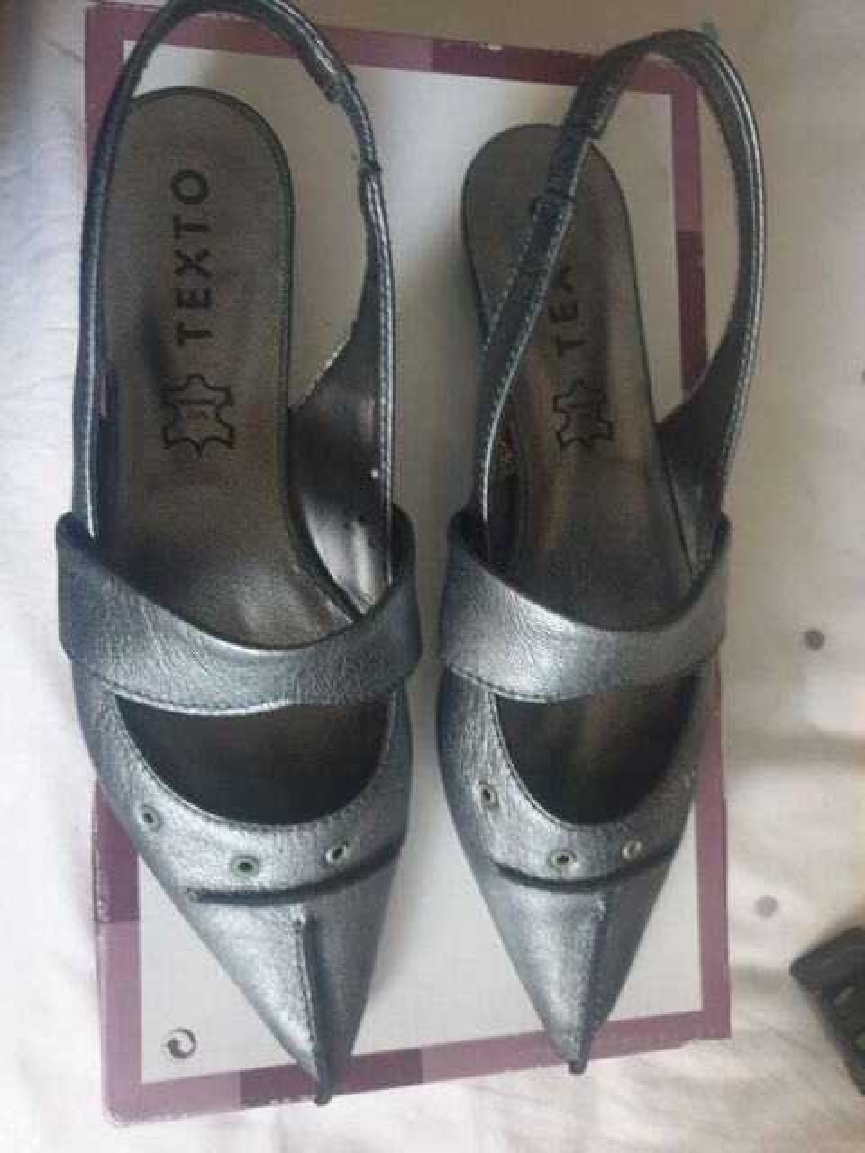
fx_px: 866
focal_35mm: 26
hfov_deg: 53.1
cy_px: 576
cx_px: 432
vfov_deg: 67.3
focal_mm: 4.3
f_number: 1.5
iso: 250
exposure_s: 1/11
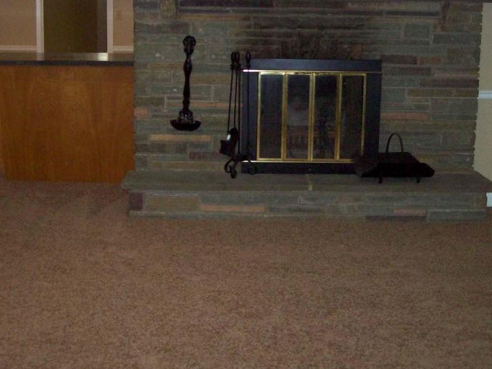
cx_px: 228
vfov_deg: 26.7
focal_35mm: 54
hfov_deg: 35.5
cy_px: 101
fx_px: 767
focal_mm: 6
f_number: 2.7
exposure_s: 1/64
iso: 140
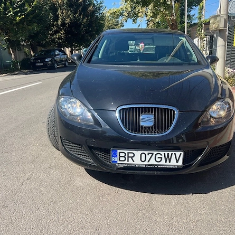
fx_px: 238
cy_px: 117
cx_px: 133
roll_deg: +2.5
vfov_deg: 52.5
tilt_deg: -13.3
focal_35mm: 31
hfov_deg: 52.4
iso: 50
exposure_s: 1/2165
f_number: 1.5
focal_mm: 5.7
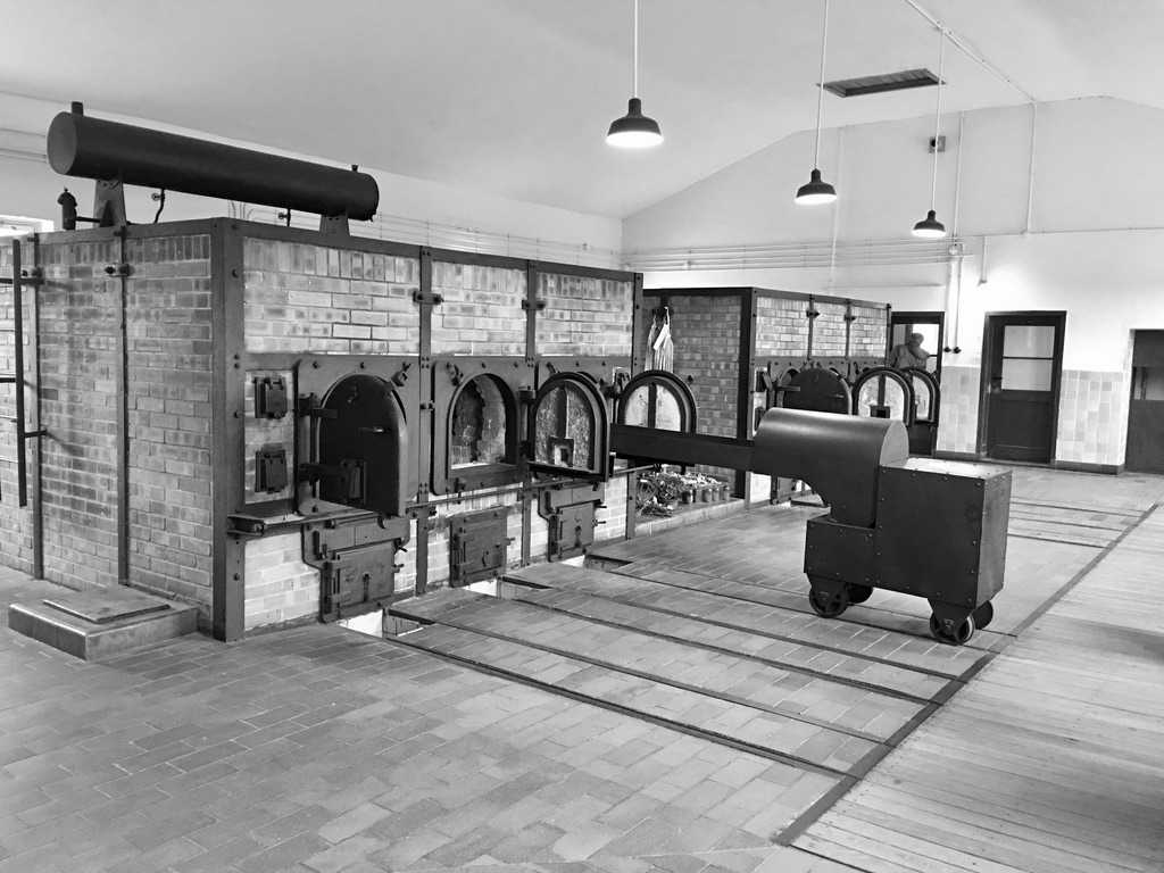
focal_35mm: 29
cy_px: 436
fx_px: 975
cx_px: 582
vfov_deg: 48.2
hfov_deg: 61.7
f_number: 2.2
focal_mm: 4.15
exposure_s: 1/8
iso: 125
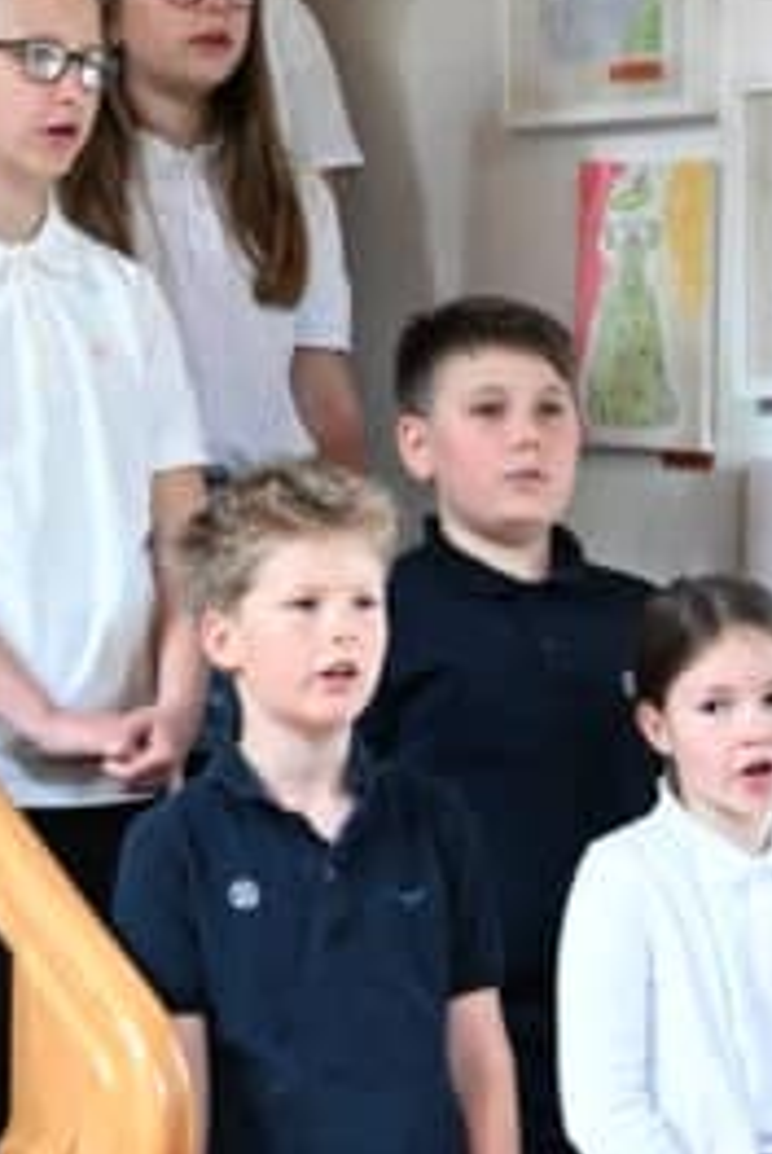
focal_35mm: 172
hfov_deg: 8.0
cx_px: 529
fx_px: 5517
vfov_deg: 11.9
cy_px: 391
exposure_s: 1/200
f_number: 4
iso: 2500
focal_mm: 29.5
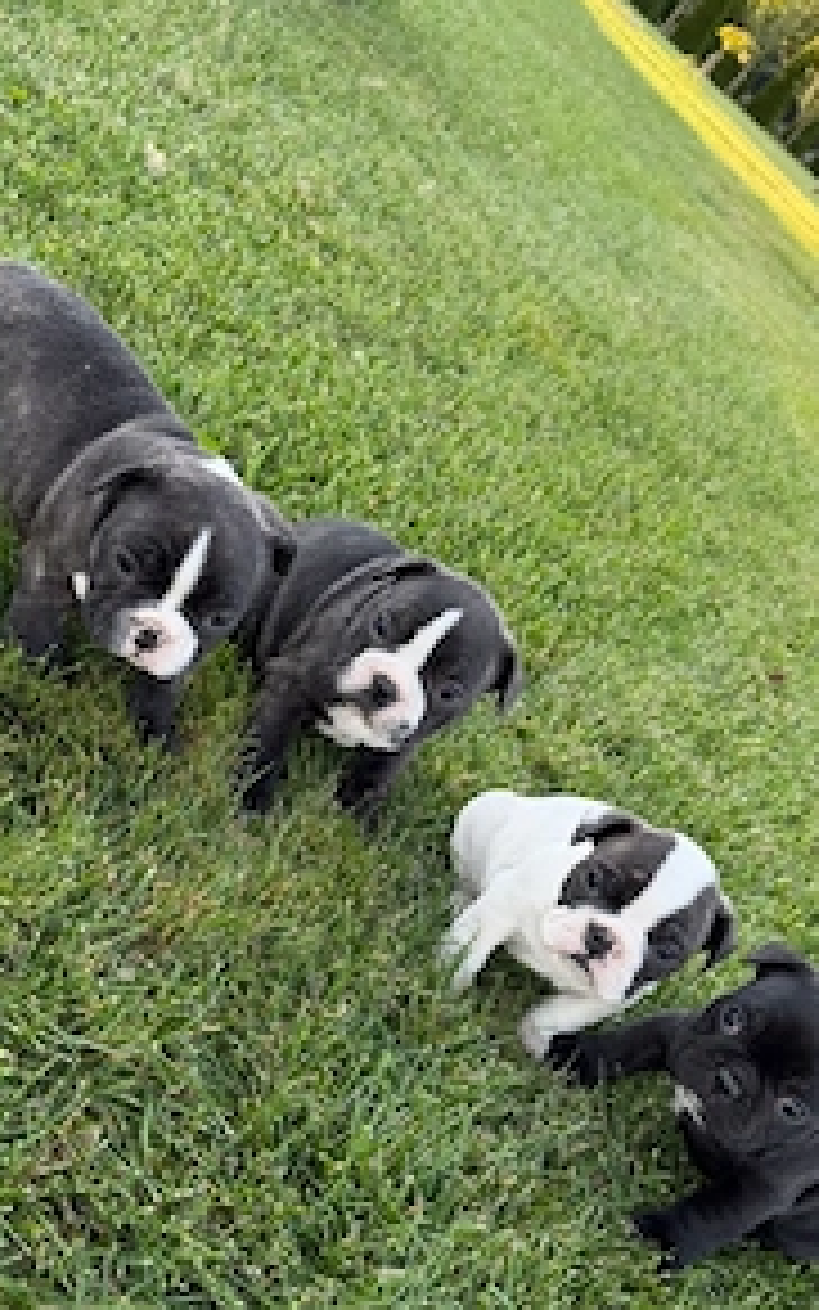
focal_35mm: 35
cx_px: 360
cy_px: 756
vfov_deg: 55.1
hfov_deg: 36.2
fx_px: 1249
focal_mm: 6.76
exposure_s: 1/222
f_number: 1.78
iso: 80
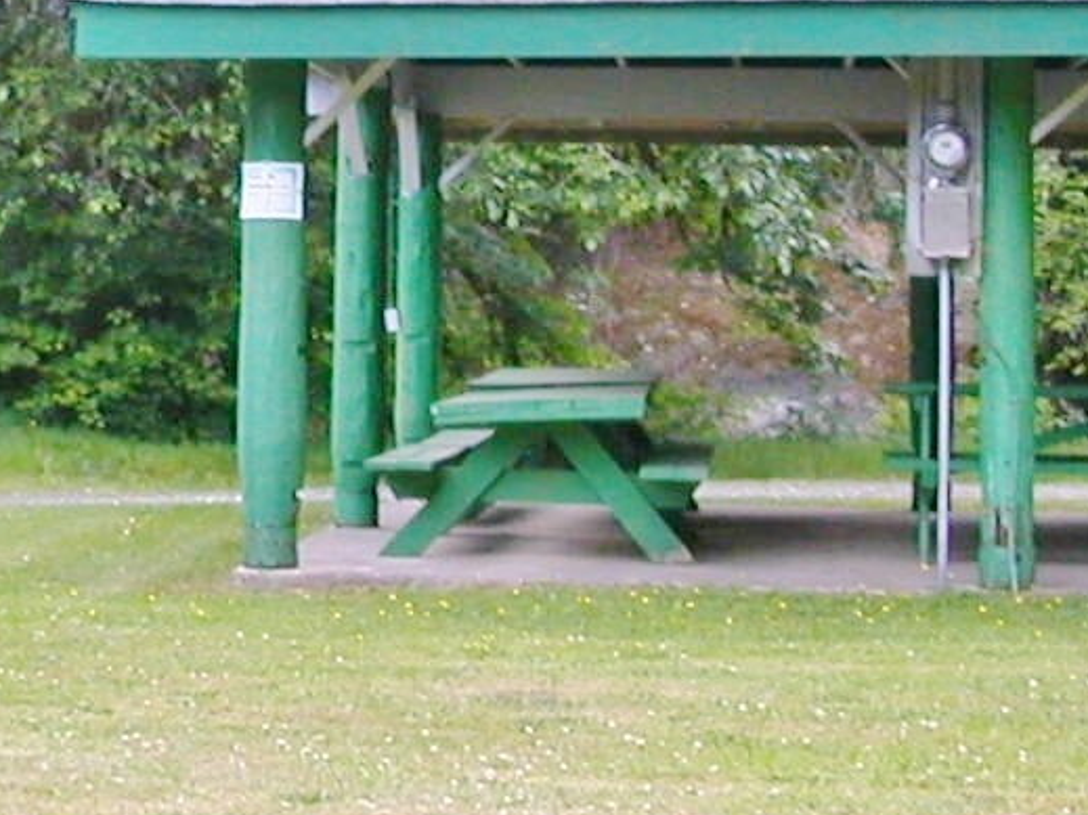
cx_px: -174
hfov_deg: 16.6
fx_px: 3582
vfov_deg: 13.0
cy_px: 327
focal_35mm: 114
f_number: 2.7
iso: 100
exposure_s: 1/105
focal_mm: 5.6
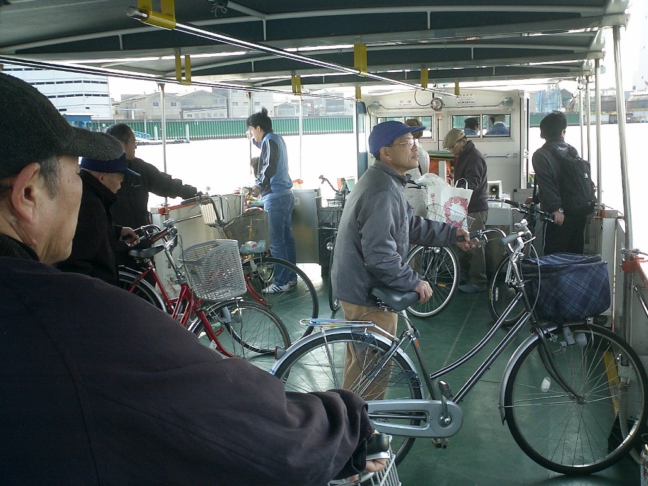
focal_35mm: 37
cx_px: 324
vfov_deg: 38.7
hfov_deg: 50.1
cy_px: 243
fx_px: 693
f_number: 3.5
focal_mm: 5.6
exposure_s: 1/160
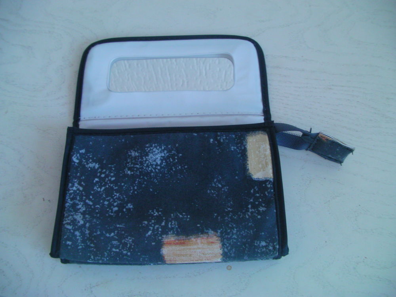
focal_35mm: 38
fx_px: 435
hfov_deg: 49.0
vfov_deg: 37.7
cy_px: 148
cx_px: 198
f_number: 3.5
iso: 130
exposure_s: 1/30
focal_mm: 6.3
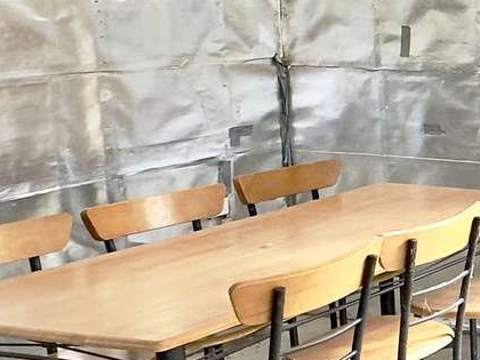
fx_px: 887
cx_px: 921
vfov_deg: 22.6
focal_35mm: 64
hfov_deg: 19.6
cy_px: 74
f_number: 2.2
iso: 40
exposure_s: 1/202
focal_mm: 2.22
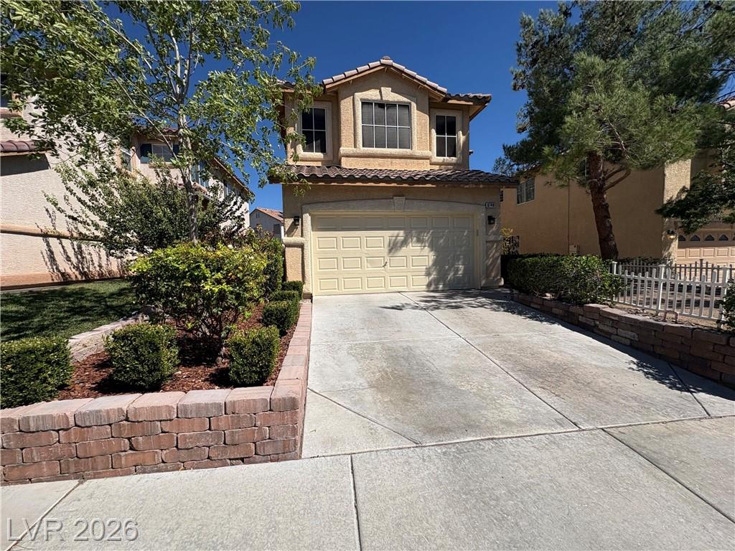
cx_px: 368
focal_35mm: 14
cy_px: 276
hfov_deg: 102.1
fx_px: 297
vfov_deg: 85.7
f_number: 2.2
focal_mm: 2.22
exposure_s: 1/3390
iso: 50
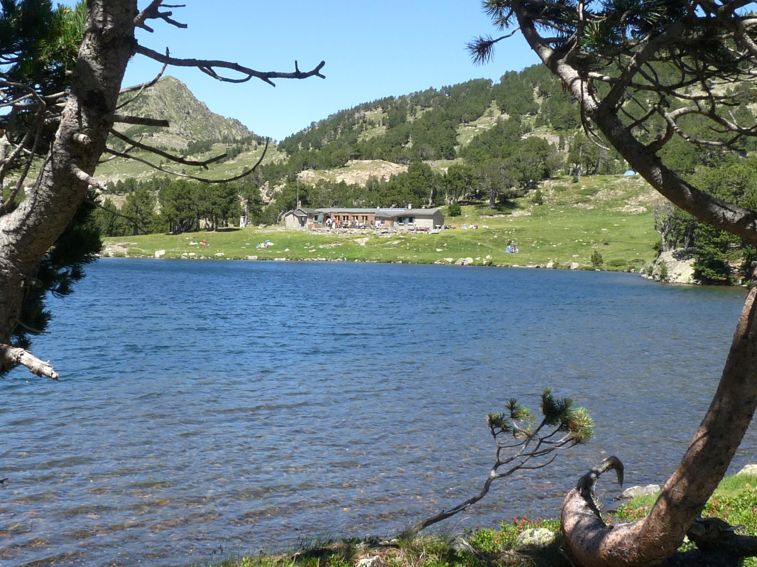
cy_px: 284
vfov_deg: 30.3
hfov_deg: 39.7
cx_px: 378
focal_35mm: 48
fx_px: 1050
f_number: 5.6
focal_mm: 4.8
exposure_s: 1/200
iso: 100
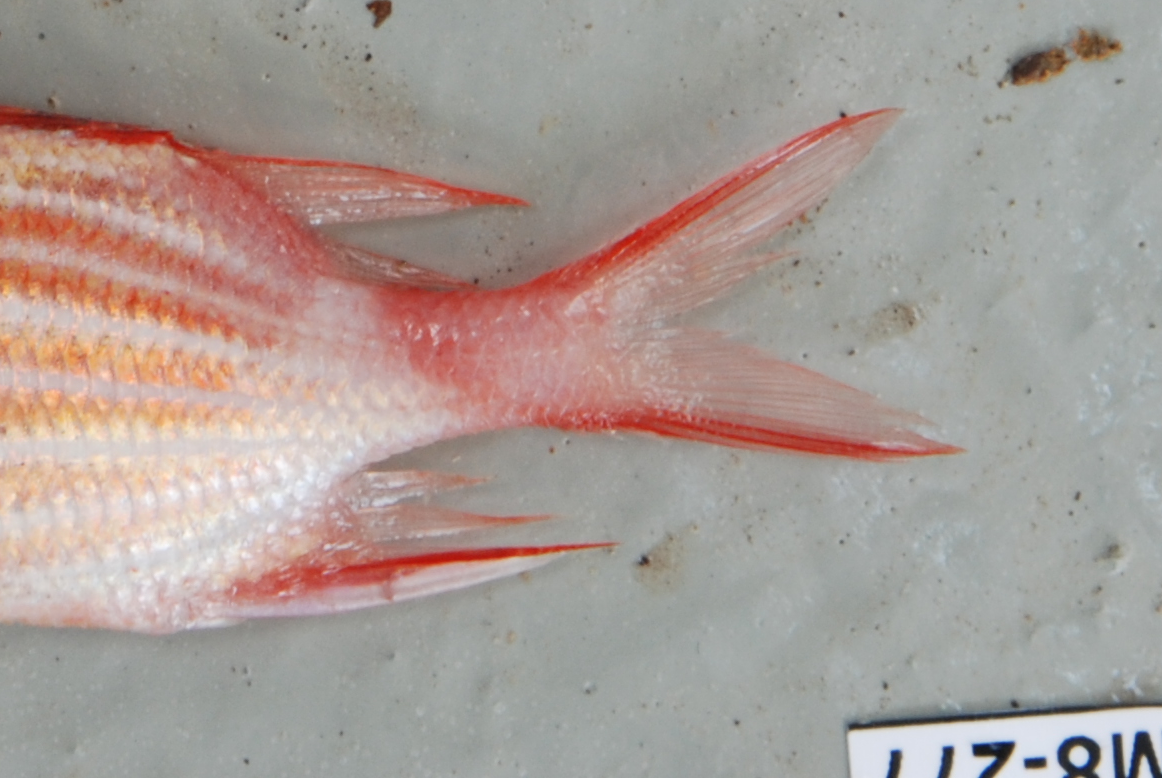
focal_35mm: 350
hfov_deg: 5.8
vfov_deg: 3.9
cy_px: -430
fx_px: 11311
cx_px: -275
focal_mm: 70
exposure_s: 1/4
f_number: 16
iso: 160
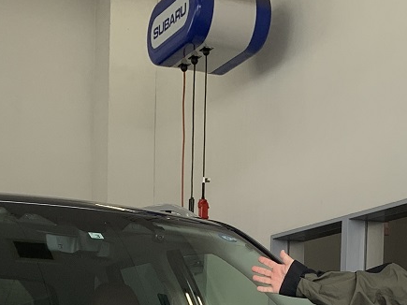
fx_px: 1034
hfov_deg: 22.2
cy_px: 423
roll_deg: -0.3
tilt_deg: -2.5
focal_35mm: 88
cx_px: 227
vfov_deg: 15.7
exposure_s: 1/260
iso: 25
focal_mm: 4.25
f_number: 1.8
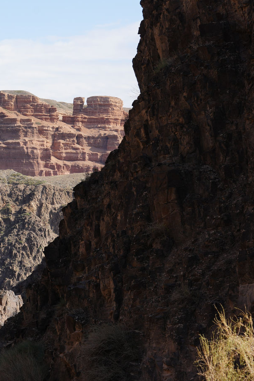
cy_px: 179
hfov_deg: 10.4
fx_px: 1376
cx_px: -52
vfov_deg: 15.8
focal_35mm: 130
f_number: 8
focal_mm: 74
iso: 100
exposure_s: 1/160
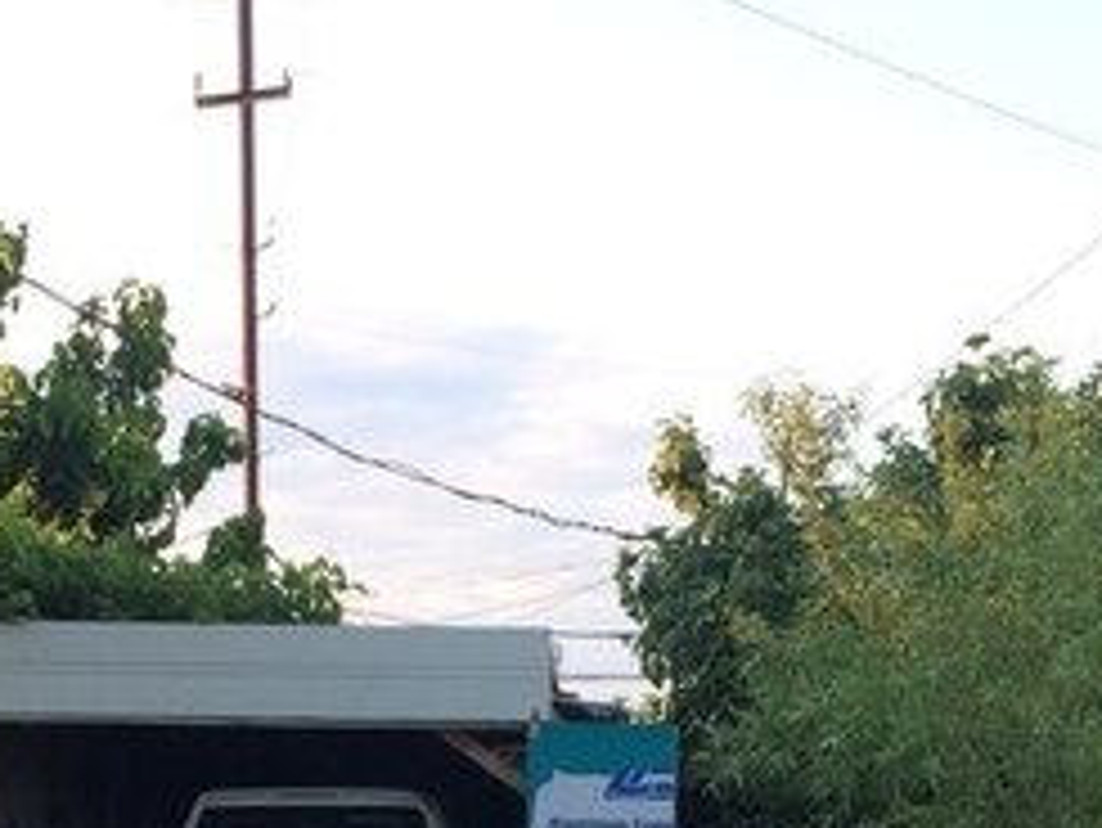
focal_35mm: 78
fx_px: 2484
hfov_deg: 25.0
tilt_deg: -5.0
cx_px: 670
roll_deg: +1.7
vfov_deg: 17.9
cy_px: 1033
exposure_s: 1/252
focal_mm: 4.15
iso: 32
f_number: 2.2
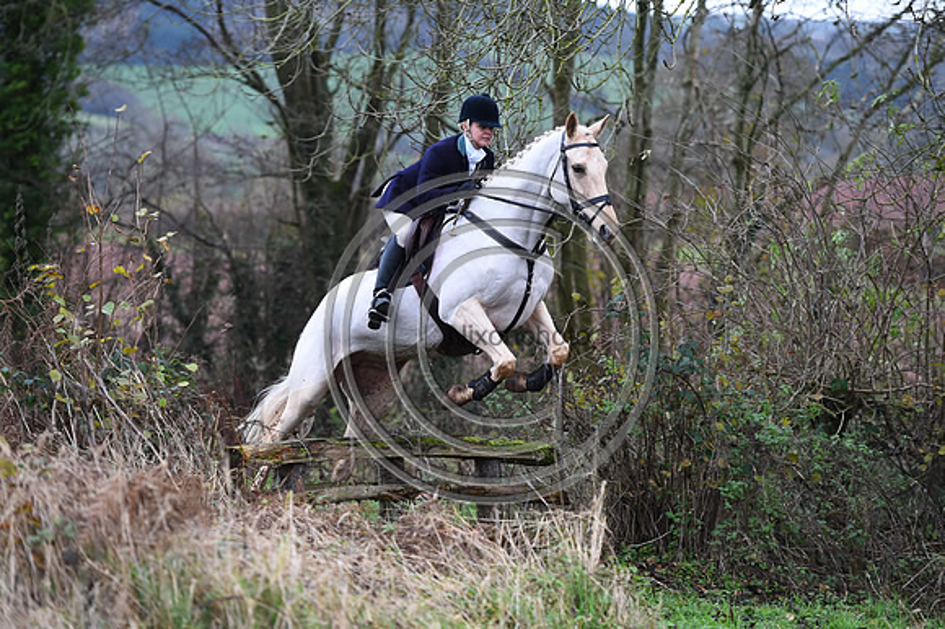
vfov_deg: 9.5
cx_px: 472
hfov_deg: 14.2
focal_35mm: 145
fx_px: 3804
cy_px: 314
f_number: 3.5
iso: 900
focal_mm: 145
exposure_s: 1/1000
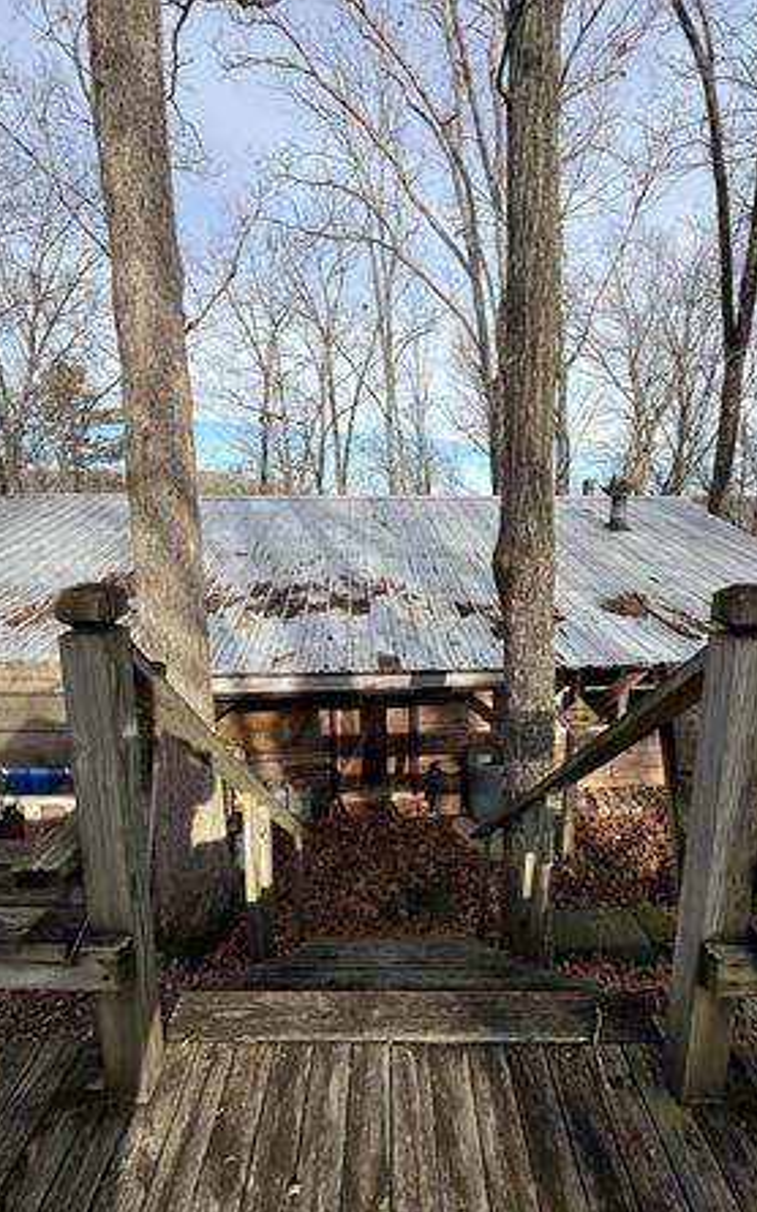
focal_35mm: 16
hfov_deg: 71.2
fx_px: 528
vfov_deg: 97.8
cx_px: 389
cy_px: 607
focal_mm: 2.22
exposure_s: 1/1087
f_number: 2.2
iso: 50
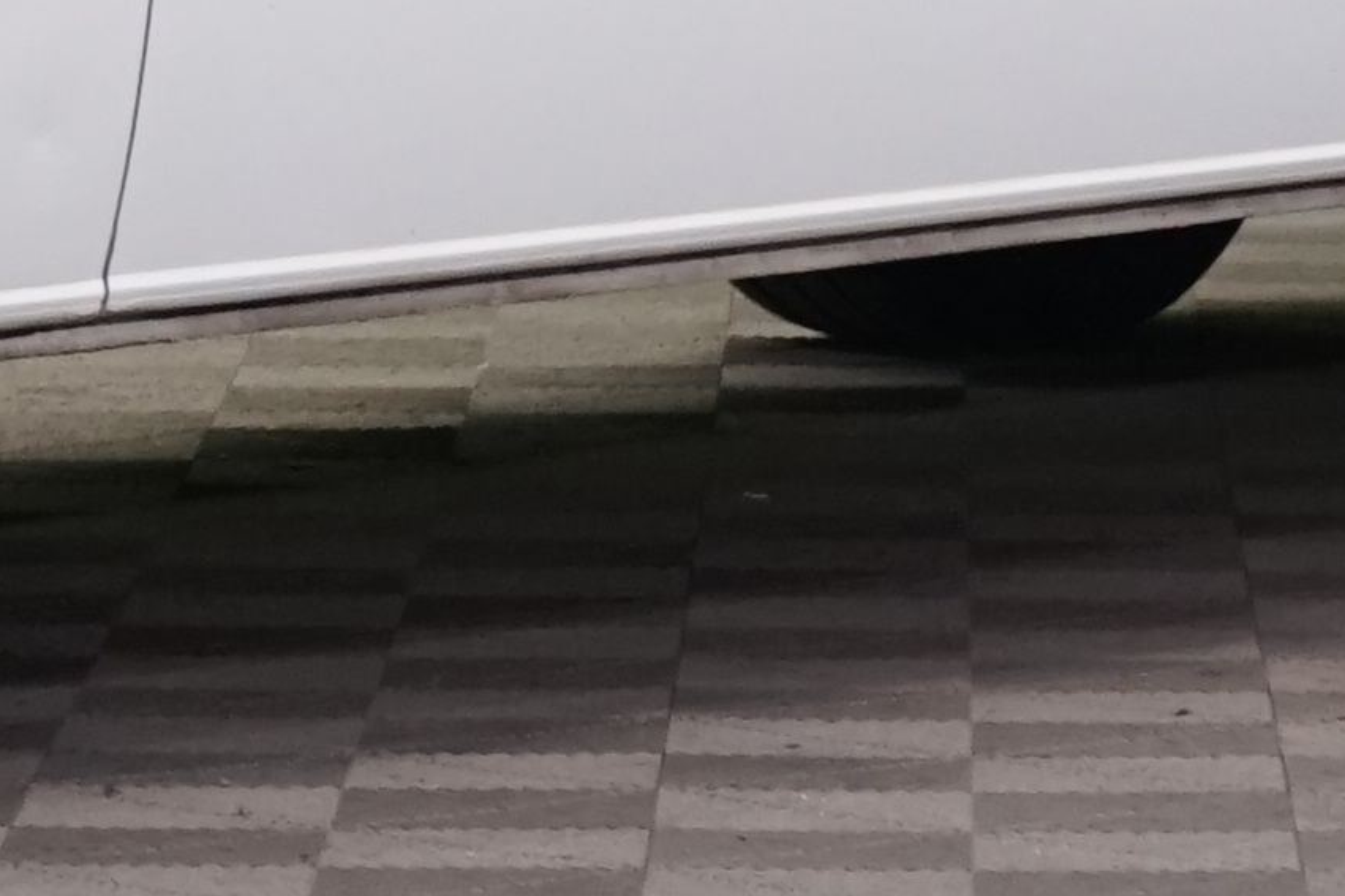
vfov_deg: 3.4
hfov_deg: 5.2
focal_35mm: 395
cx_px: -319
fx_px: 14754
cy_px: -1152
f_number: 5
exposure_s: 1/100
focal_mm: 56
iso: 1250
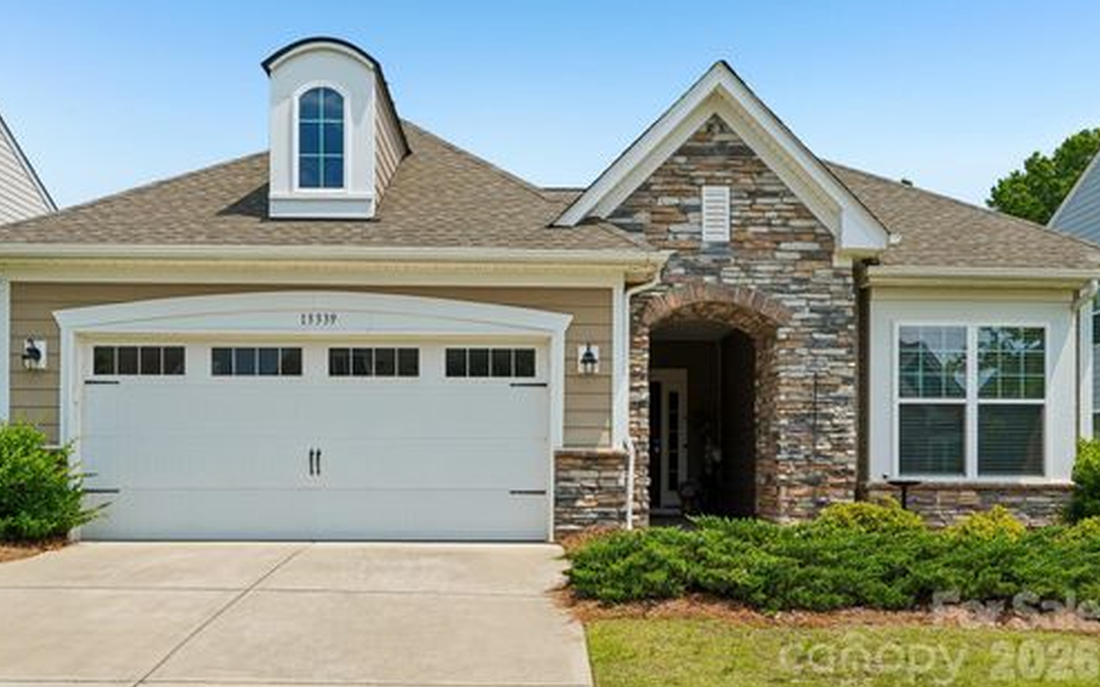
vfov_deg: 40.6
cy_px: 327
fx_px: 929
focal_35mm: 31
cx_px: 549
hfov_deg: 61.2
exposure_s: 1/125
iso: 100
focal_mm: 20
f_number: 8
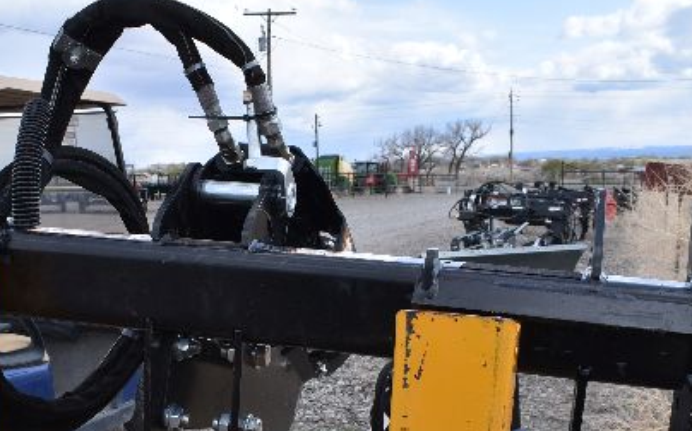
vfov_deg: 24.6
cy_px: 381
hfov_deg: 39.2
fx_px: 961
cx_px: 243
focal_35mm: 51
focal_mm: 18
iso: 200
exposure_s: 1/400
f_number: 9
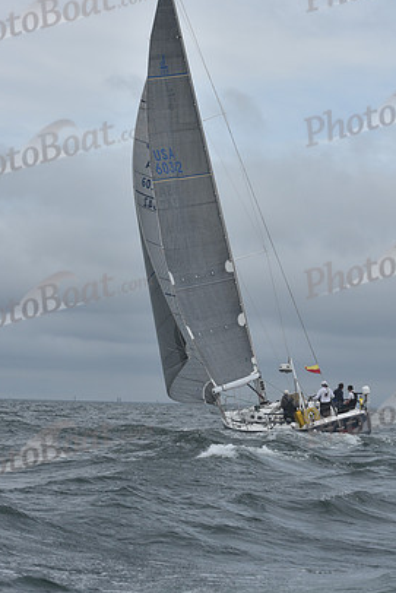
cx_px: 229
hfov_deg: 13.7
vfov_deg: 20.3
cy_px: 206
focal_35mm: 100
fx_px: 1648
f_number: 6.3
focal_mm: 70
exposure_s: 1/1250
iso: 200
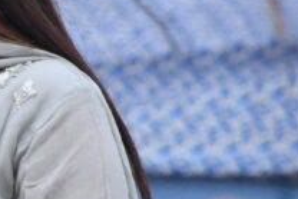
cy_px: 97
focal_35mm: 775
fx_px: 6420
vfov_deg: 1.8
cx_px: -152
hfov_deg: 2.7
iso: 8000
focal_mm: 140
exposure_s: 1/800
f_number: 5.6
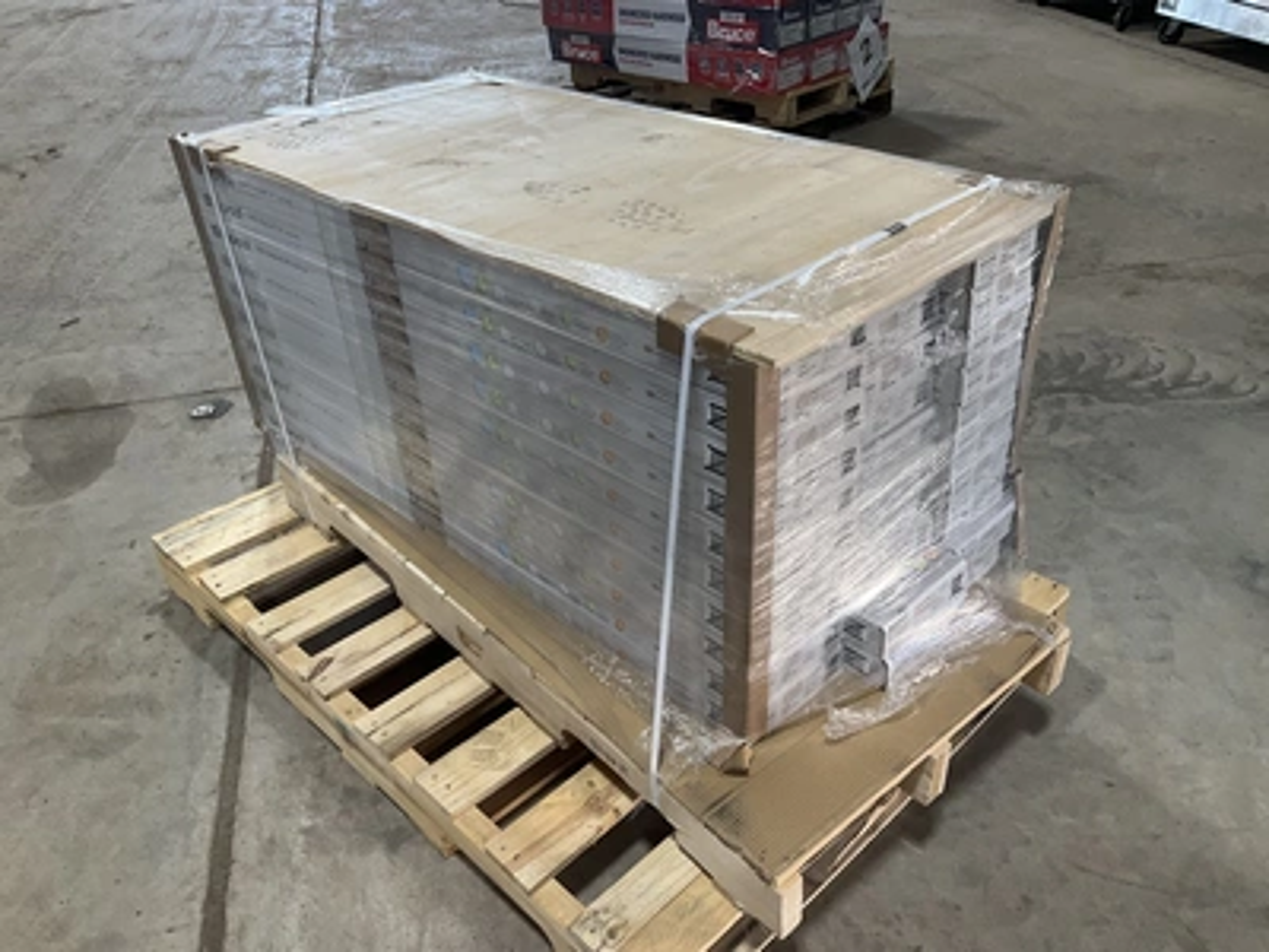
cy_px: 476
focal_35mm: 29
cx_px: 634
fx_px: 1063
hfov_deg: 61.7
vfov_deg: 48.2
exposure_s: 1/60
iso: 50
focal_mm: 3
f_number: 1.8
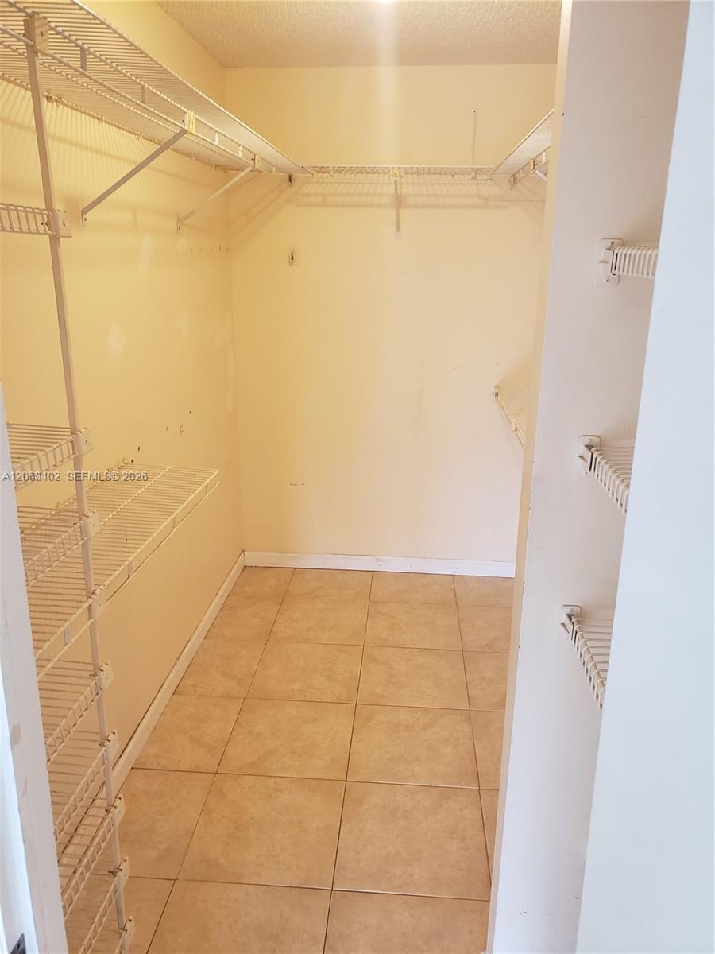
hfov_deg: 53.1
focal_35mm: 26
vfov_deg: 67.3
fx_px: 716
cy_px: 477
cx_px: 358
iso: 320
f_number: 2.4
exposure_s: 1/40
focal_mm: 4.3
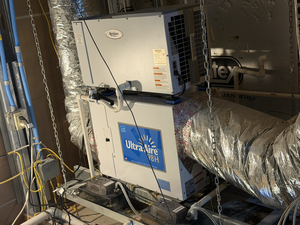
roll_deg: +7.0
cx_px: 150
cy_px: 112
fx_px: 416
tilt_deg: -17.1
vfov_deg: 30.3
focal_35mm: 48
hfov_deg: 39.7
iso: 200
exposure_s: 1/60
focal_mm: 6.76
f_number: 1.78
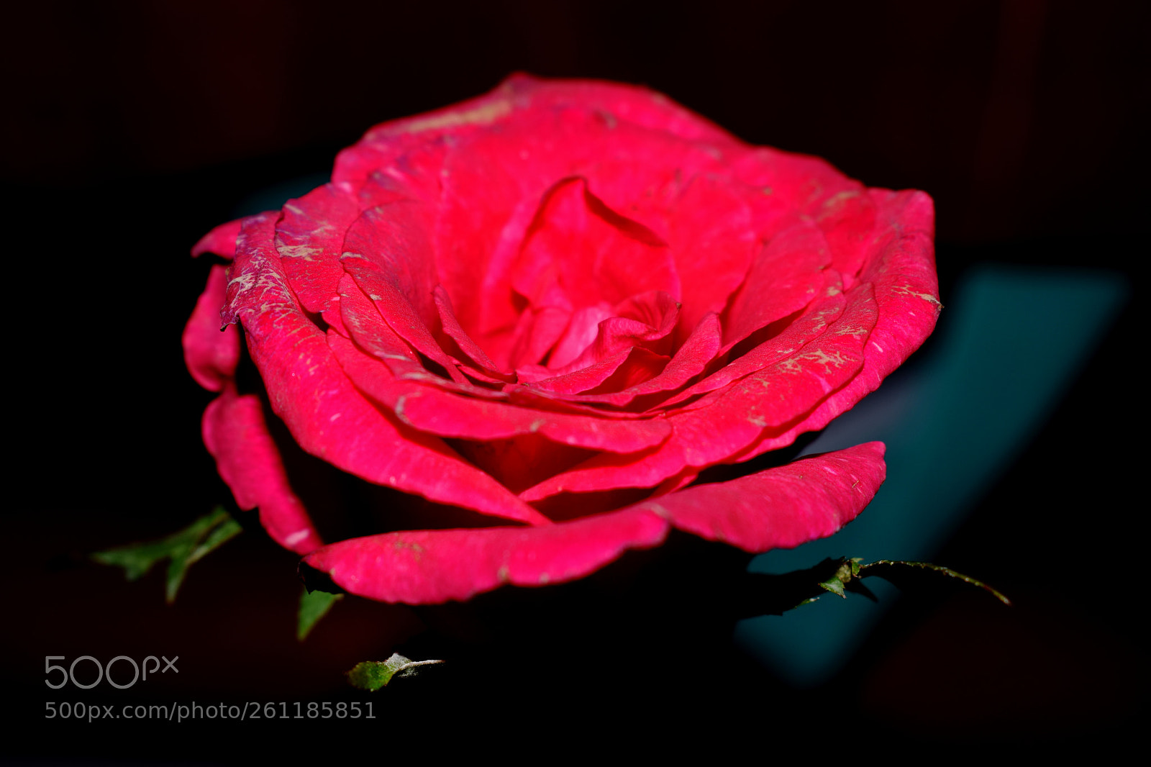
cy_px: 384
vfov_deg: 21.6
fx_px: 2014
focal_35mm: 63
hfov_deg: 31.9
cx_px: 576
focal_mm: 42
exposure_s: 1/60
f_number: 8
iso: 100
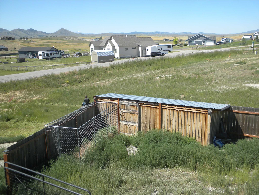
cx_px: 130
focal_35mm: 37
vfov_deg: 38.7
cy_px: 98
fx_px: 277
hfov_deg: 50.1
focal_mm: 6.6
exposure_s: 1/406
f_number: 3.5
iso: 64
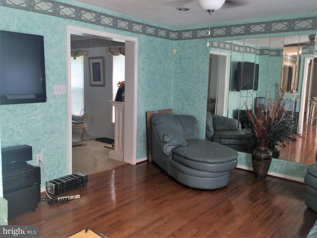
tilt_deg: -9.0
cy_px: 119
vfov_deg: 48.2
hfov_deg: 61.7
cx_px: 158
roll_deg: +0.6
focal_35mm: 29
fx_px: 266
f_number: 2.2
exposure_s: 1/33
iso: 32
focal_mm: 4.15
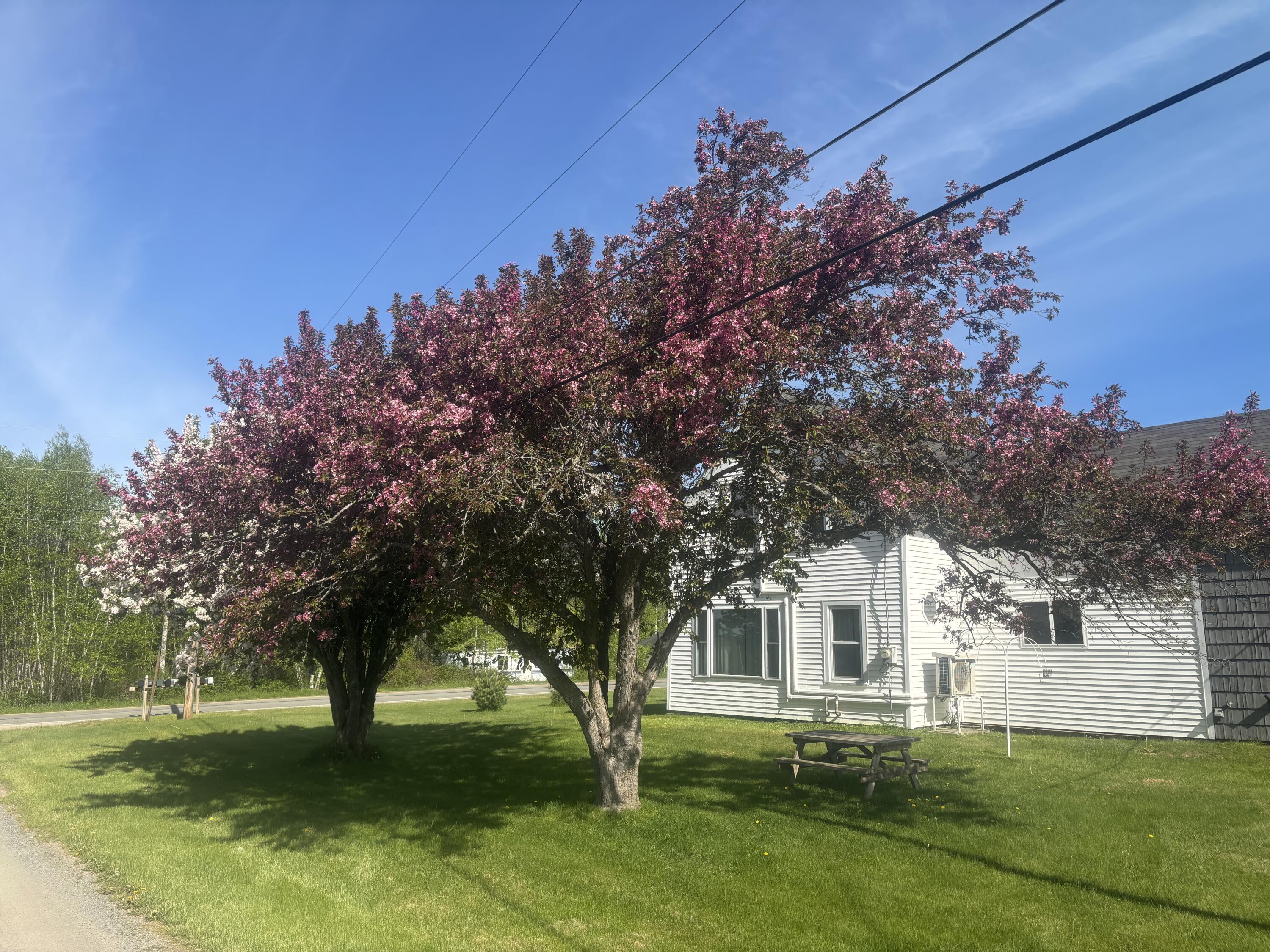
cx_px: 635
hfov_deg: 67.3
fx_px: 954
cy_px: 476
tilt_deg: +11.6
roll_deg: +0.4
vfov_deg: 53.1
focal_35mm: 26
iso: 50
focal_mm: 5.96
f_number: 1.6
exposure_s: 1/2242
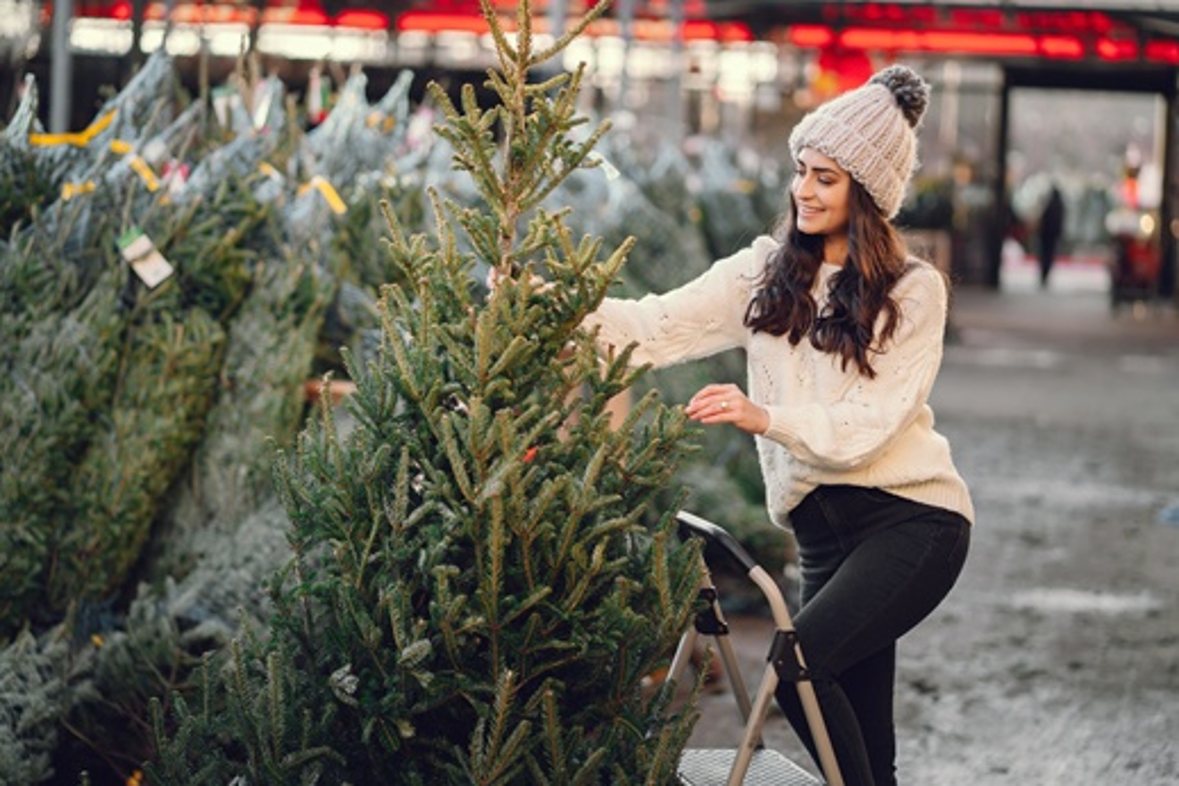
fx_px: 2816
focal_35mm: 86
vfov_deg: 15.9
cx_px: 594
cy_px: 391
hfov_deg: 23.6
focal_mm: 85
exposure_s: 1/800
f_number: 2.2
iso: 500
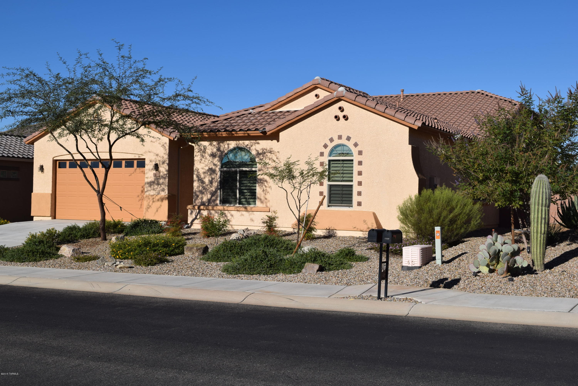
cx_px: 289
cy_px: 193
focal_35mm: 46
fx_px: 747
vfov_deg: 29.0
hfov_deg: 42.3
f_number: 13
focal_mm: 31
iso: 200
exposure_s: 1/500
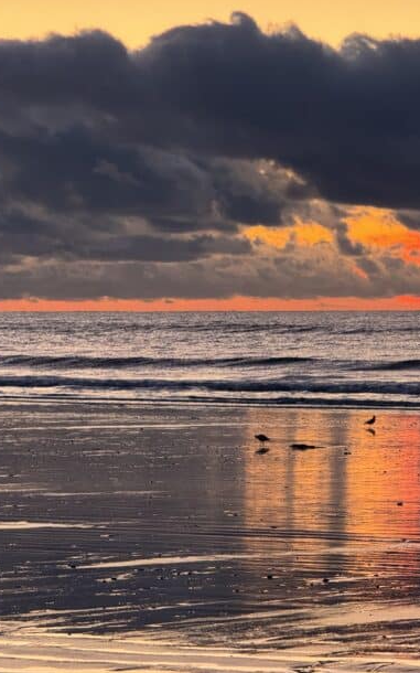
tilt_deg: -0.6
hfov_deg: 7.7
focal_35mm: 171
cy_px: 335
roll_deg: -0.5
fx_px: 3133
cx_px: 349
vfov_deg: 12.2
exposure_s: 1/60
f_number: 2.8
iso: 400
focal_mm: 15.66
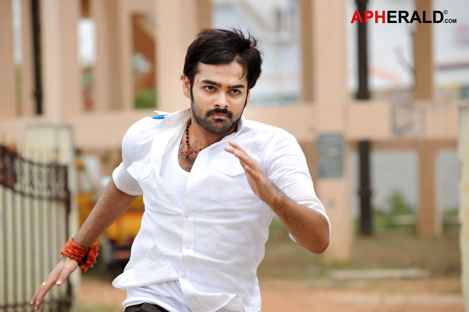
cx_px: 234
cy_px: 156
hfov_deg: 14.2
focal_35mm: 145
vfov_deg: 9.5
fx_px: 1888
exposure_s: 1/1000
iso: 200
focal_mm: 145
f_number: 5
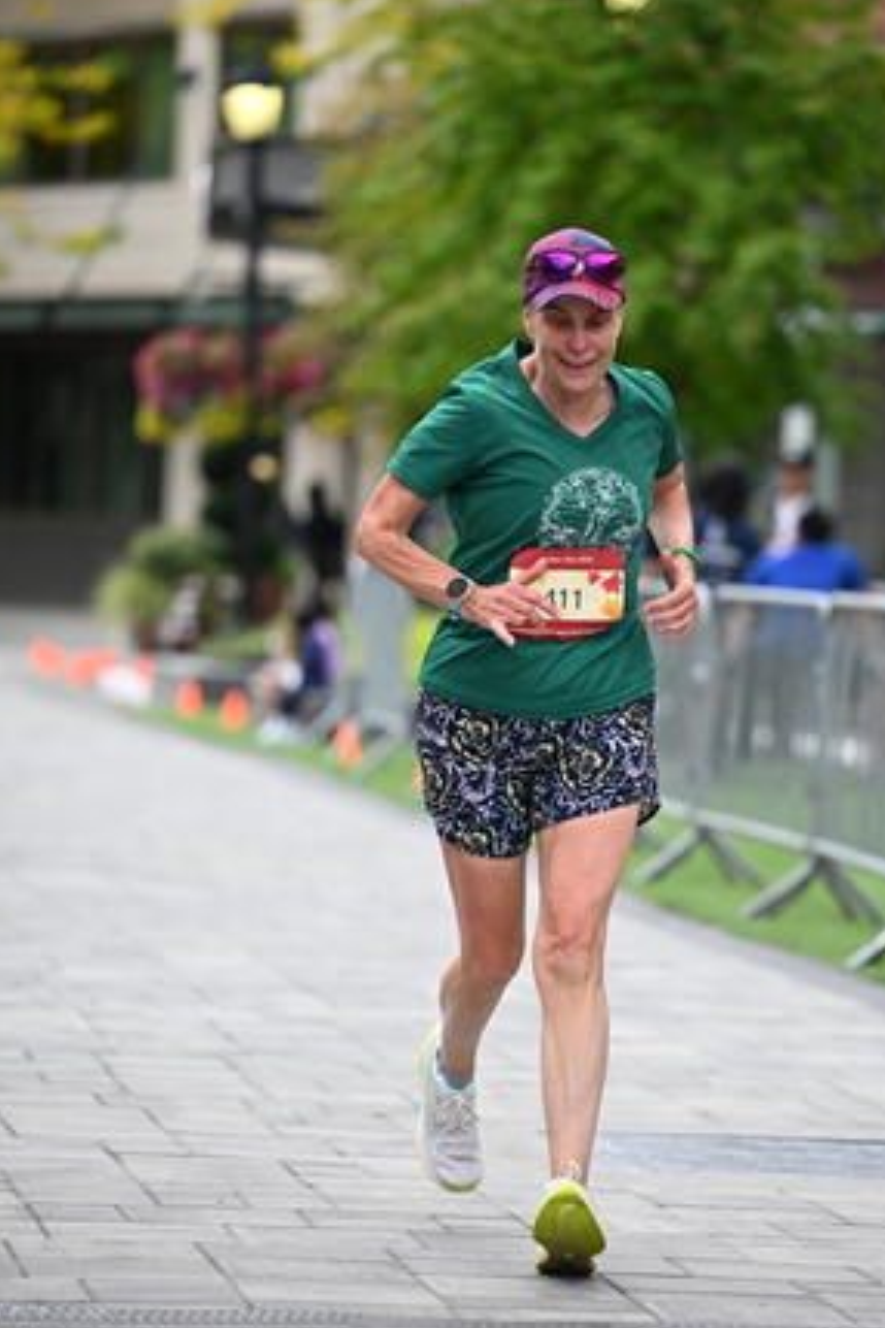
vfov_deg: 11.1
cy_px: 718
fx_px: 6858
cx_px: 534
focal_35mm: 186
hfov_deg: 7.4
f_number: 2.8
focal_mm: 145
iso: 1600
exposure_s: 1/5000
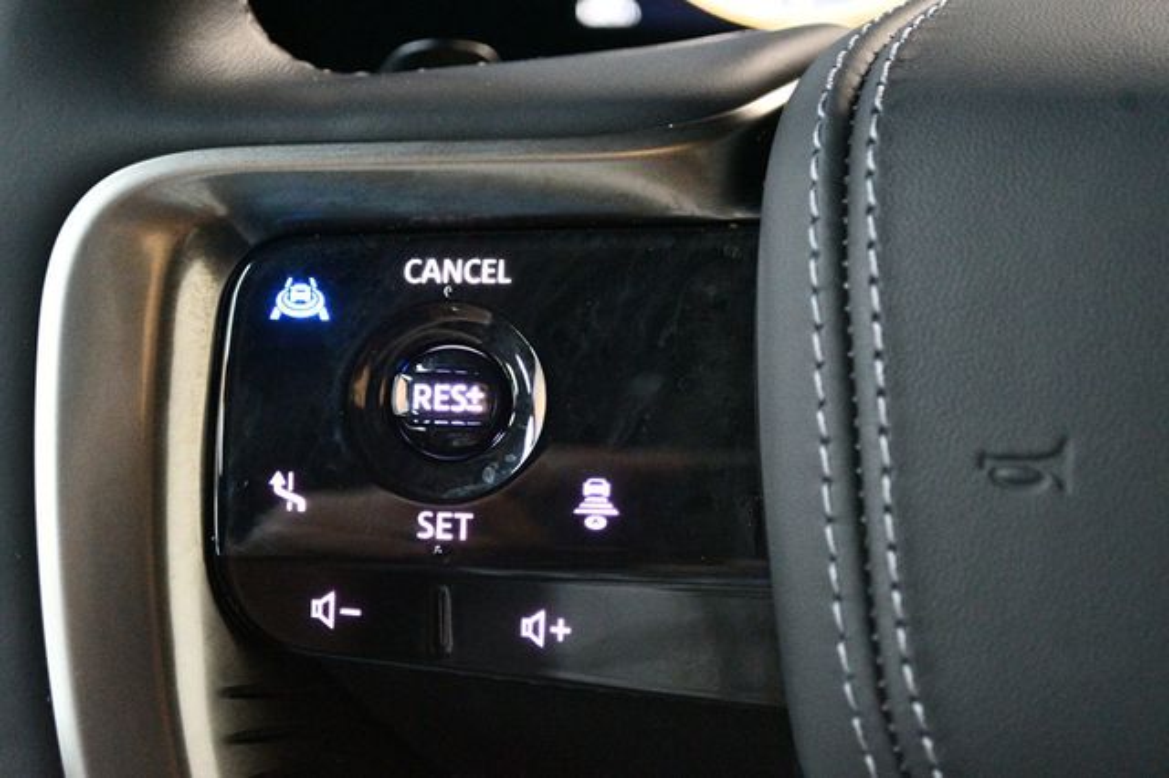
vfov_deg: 21.5
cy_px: 389
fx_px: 2045
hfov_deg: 31.9
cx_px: 584
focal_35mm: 63
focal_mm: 42
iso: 10000
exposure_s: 1/60
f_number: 5.3
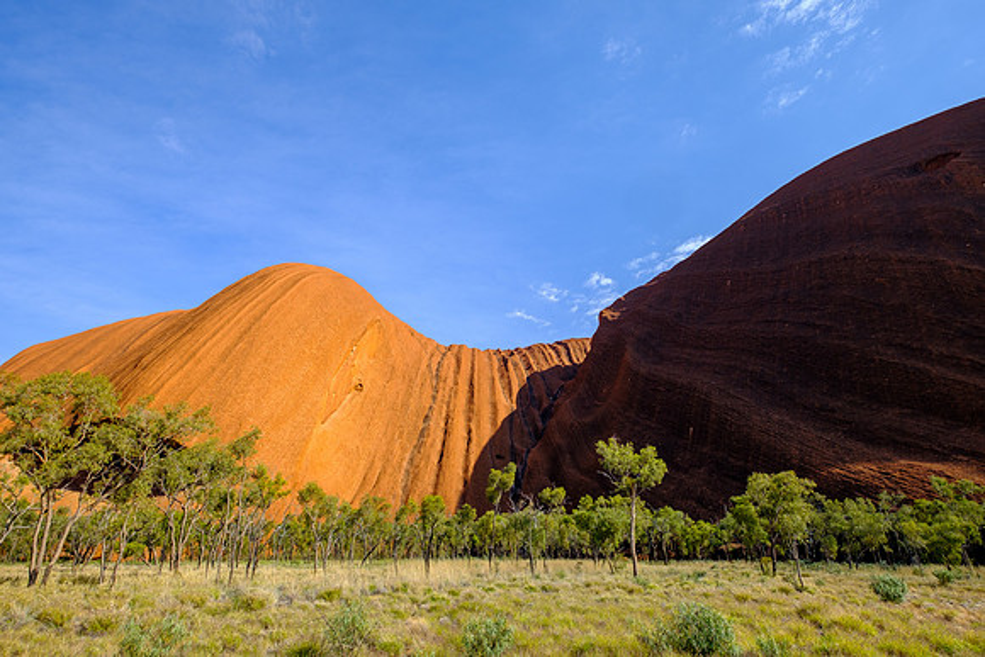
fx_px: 465
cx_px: 492
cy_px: 328
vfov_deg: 70.5
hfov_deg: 93.3
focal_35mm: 17
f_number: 8
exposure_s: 1/340
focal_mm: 11.5
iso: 200
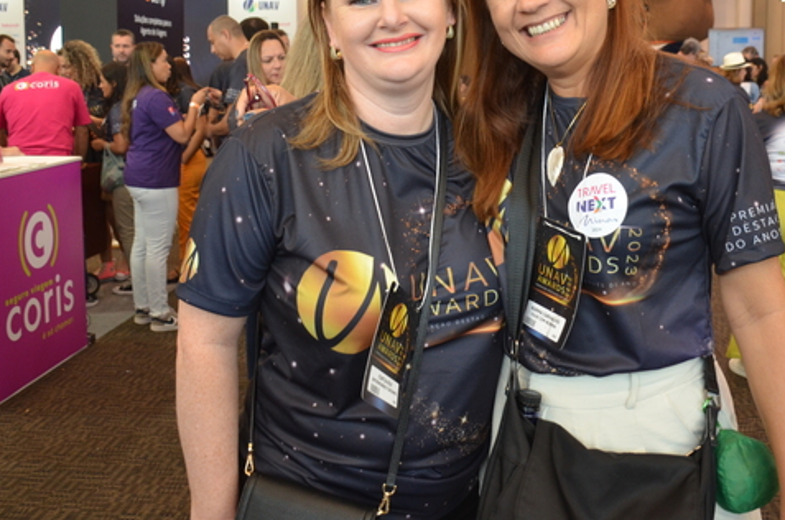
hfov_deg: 44.4
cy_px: 173
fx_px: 958
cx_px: 466
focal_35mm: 44
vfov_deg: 30.2
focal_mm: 20
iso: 640
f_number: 4
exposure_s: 1/60
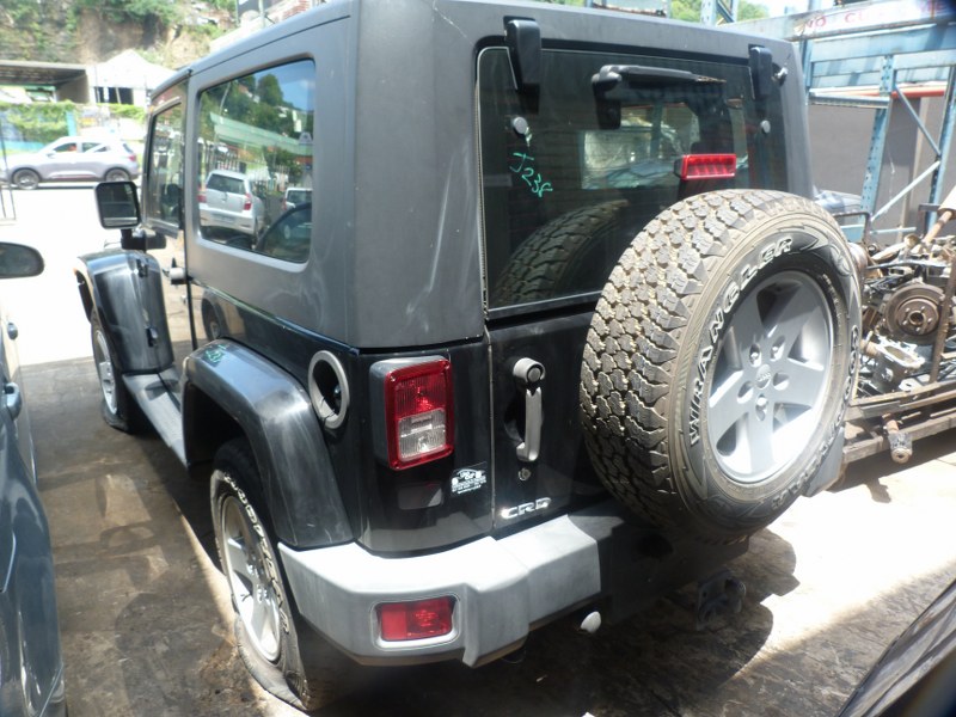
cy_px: 358
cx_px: 478
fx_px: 690
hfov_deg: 69.4
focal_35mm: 25
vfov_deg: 54.9
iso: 80
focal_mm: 4.5
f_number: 3.6
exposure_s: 1/125
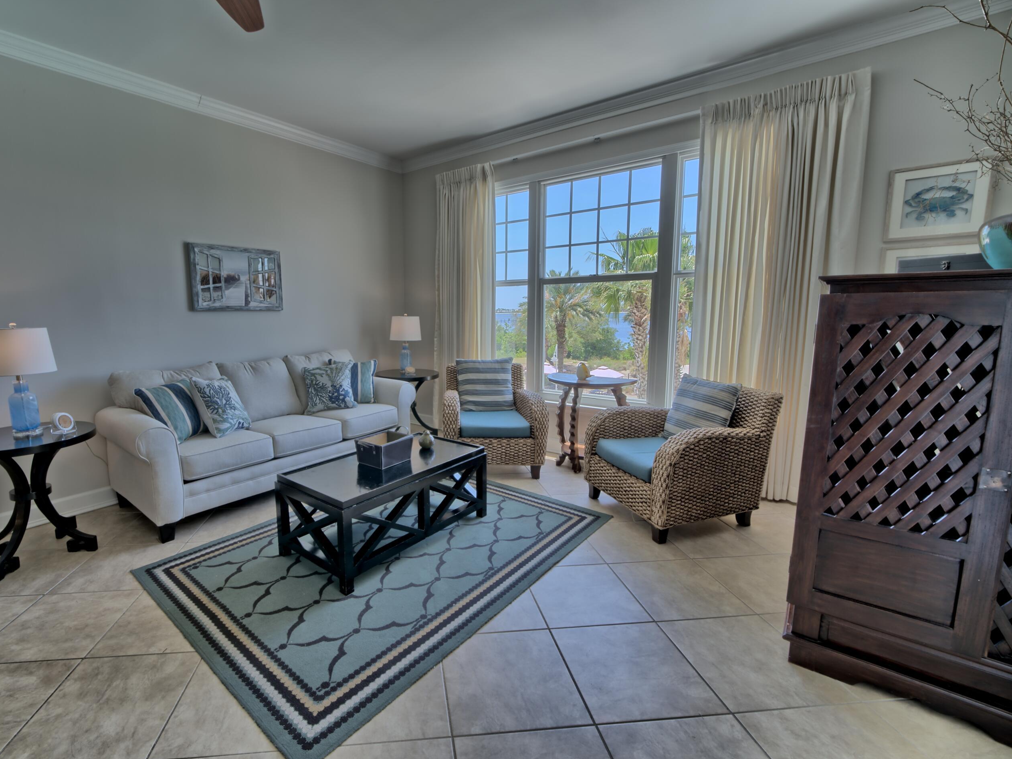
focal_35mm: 16
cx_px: 432
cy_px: 380
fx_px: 468
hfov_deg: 93.8
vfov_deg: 78.1
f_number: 19
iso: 200
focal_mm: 14
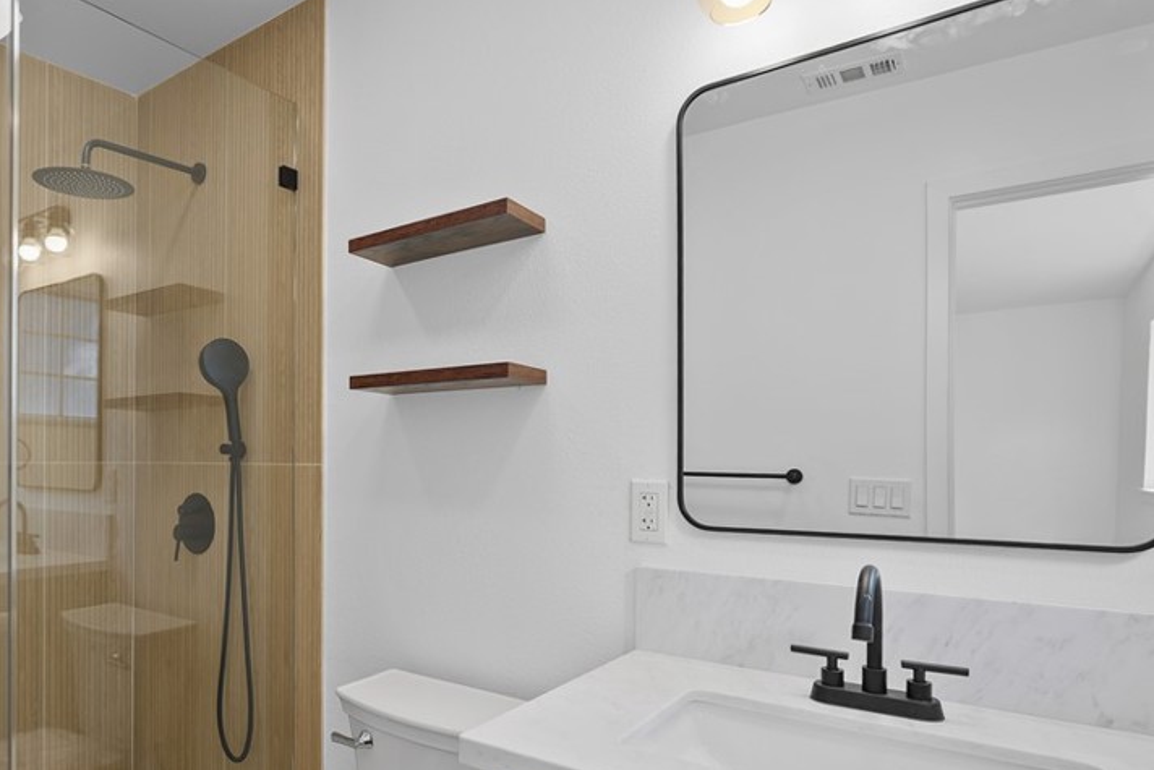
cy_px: 461
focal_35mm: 23
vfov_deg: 54.7
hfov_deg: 73.9
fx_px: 737
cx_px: 389
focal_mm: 16
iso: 100
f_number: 4
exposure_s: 1/15
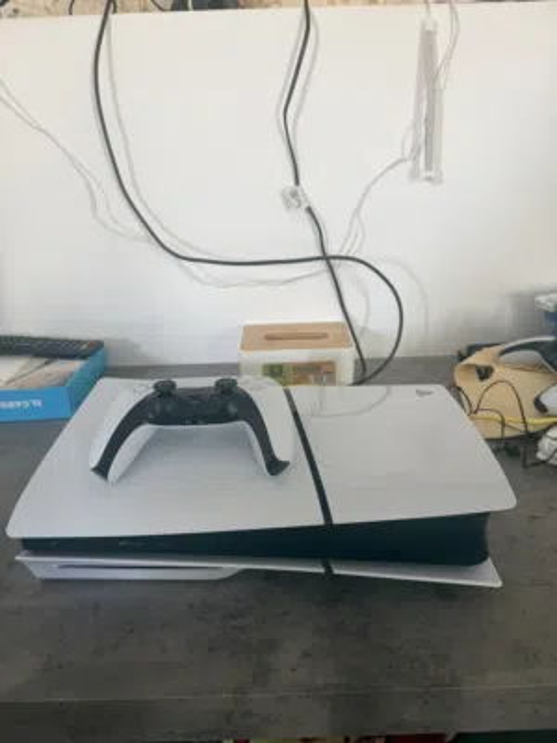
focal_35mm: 24
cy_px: 372
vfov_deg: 71.6
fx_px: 515
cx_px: 278
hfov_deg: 56.8
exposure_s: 1/60
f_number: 1.78
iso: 400
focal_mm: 6.76
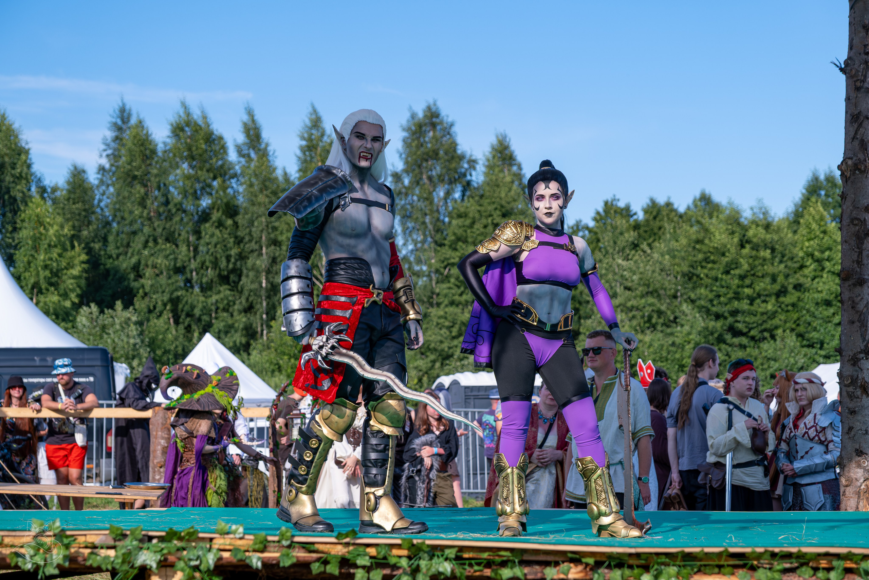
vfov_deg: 17.1
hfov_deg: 25.4
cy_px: 289
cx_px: 421
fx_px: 1930
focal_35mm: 80
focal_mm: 51.6
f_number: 4
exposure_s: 1/1000
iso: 160
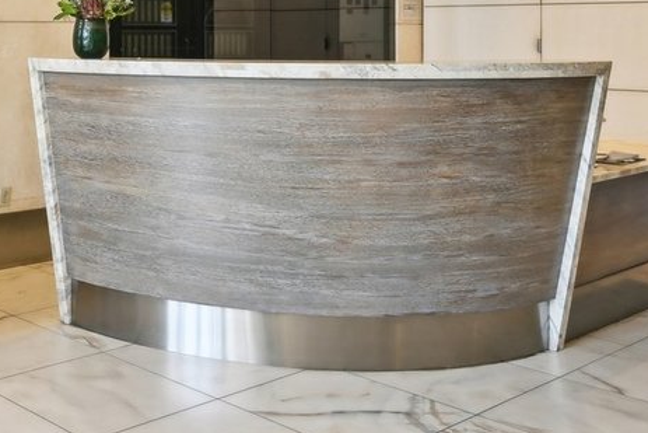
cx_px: -15
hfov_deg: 35.9
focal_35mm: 49
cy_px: 27
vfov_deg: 26.4
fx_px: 882
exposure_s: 1/13
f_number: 8
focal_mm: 14
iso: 800
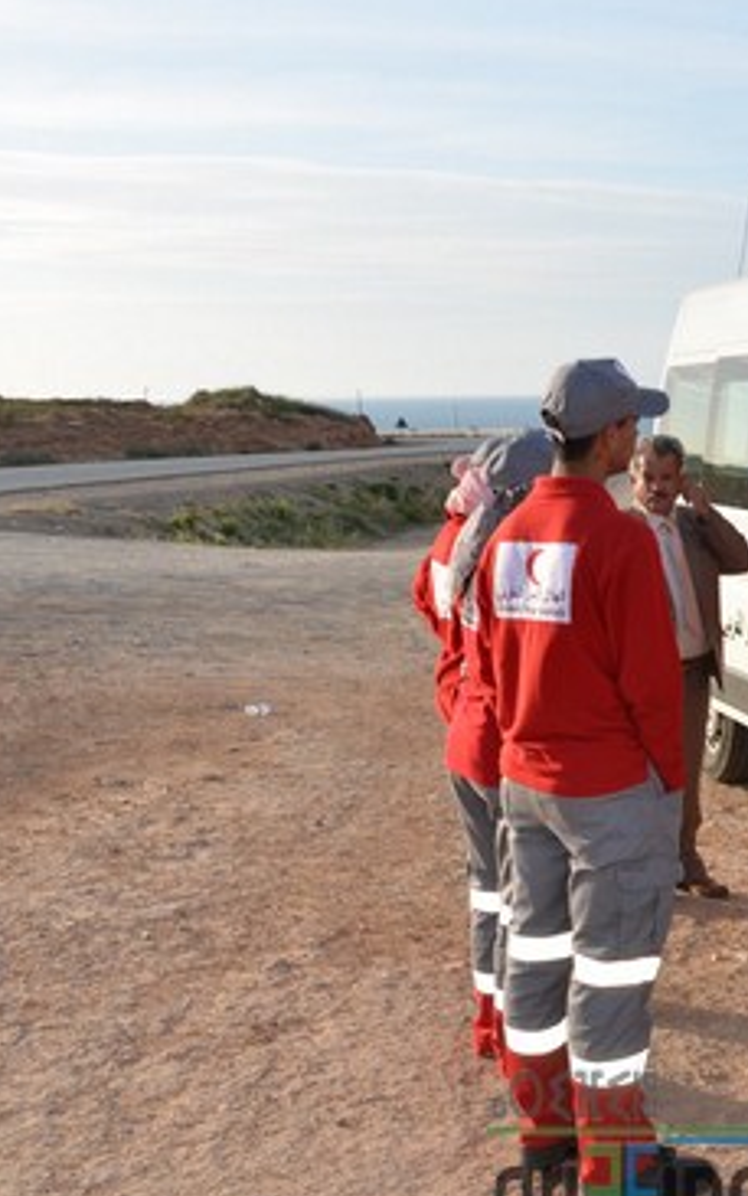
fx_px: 1564
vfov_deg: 41.8
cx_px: 696
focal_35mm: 48
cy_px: 634
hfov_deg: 25.9
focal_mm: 18
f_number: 7.1
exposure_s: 1/250
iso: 100
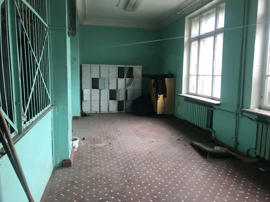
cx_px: 135
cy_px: 101
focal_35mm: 28
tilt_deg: -8.7
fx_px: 218
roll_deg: +0.1
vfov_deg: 49.7
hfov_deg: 63.4
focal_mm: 4
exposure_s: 1/15
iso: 80
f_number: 1.8
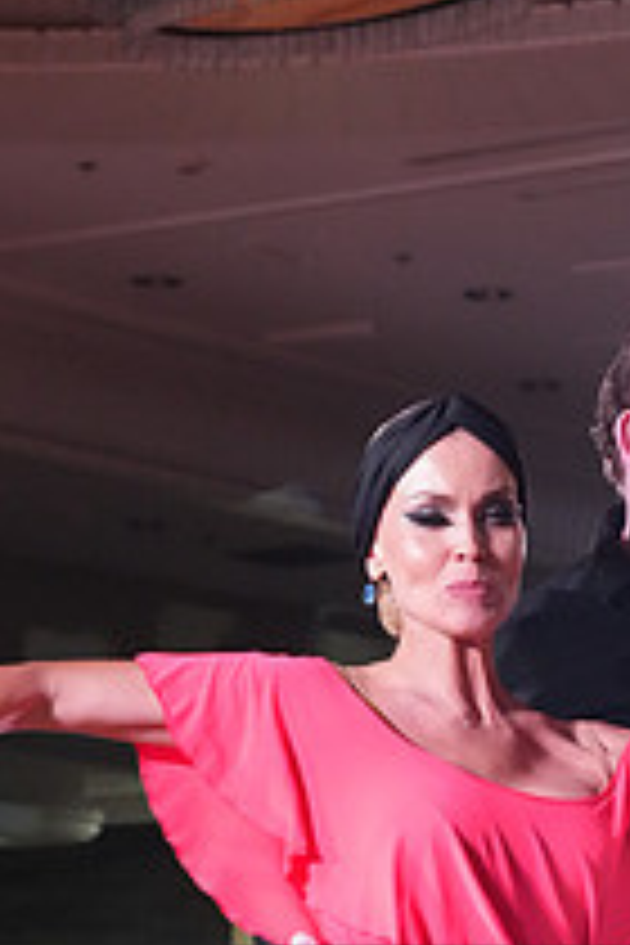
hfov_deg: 7.9
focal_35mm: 174
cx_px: 542
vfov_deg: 11.6
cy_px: 1098
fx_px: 4567
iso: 5000
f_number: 5
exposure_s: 1/320
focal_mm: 63
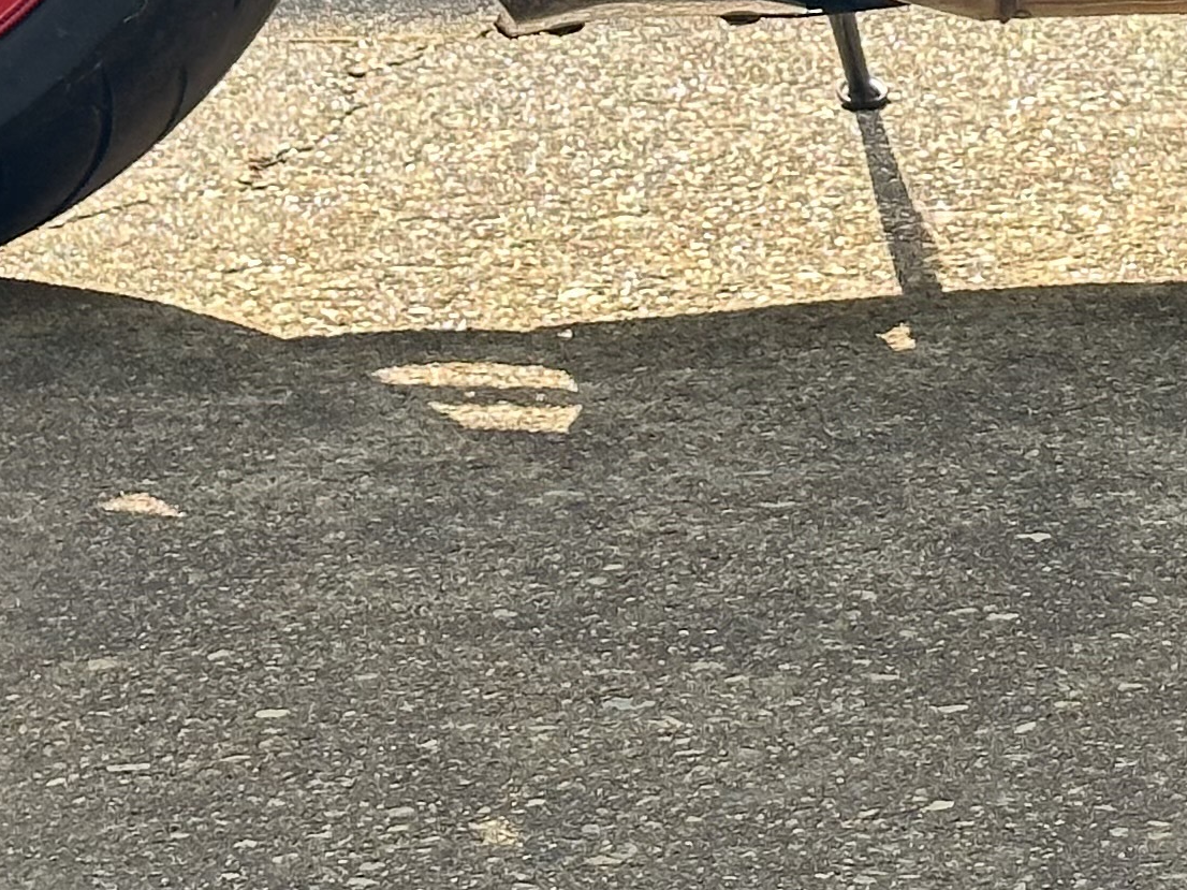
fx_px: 6000
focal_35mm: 175
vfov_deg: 8.2
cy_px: -663
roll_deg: -0.7
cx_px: 1075
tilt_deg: -7.1
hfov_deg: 11.2
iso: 64
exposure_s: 1/587
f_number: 1.78
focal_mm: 6.86
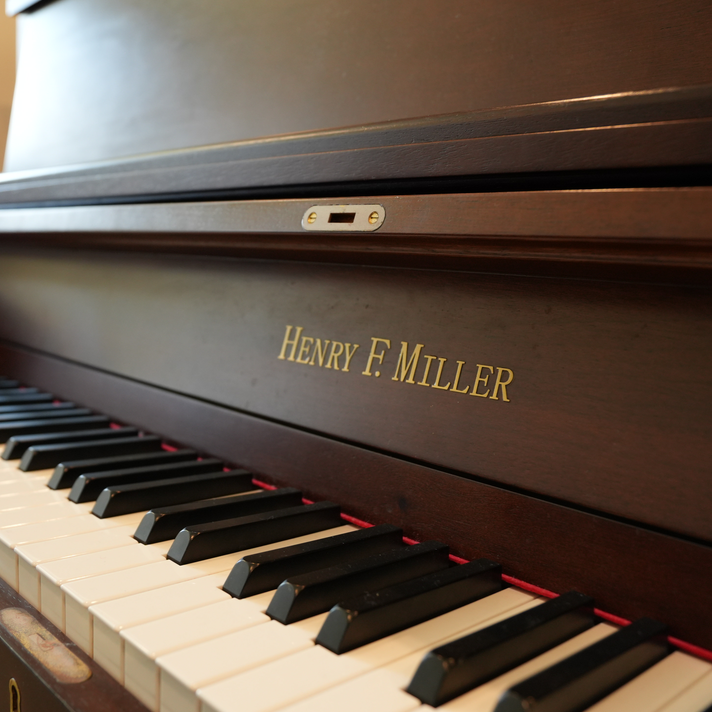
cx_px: 259
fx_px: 760
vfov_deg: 50.2
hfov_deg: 49.6
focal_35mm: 33
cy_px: 356
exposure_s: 1/60
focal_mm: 17
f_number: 3.2
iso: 640
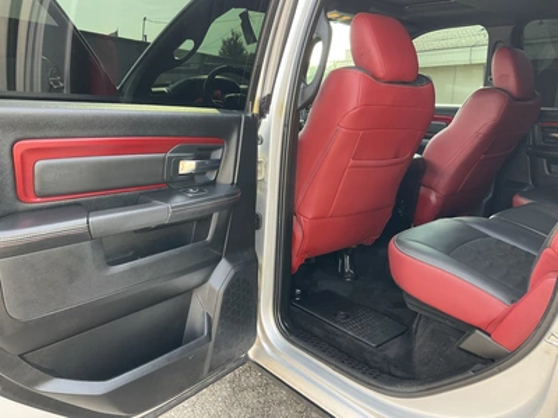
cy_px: 209
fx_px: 467
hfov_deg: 61.7
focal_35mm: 29
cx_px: 279
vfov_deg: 48.2
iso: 50
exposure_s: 1/122
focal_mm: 3
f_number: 1.8
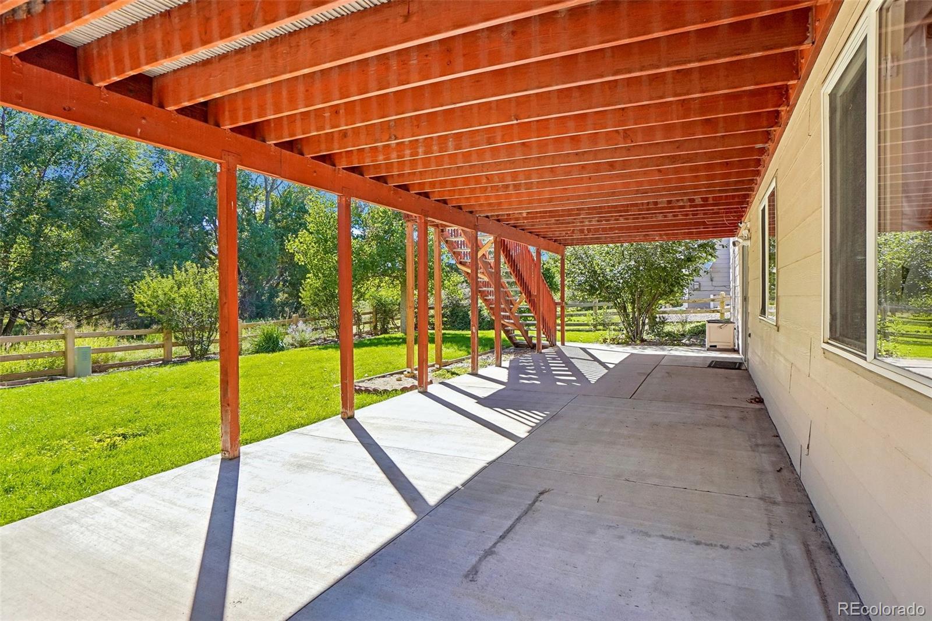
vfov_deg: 67.4
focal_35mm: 18
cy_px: 310
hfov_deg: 90.0
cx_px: 466
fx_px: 466
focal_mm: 12
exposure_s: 1/80
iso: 100
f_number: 8
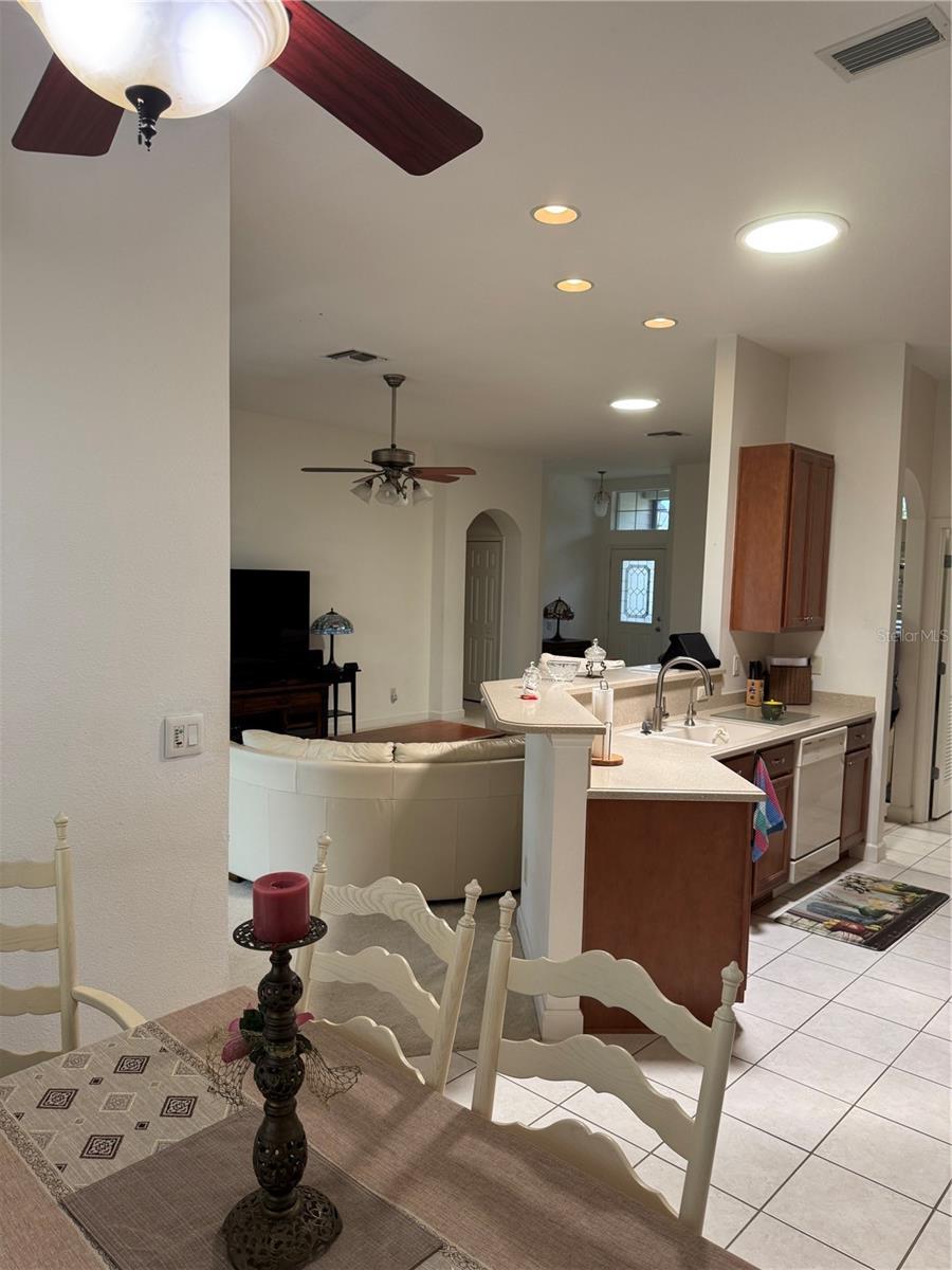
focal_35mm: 24
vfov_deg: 71.6
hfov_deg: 56.8
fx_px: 880
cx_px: 476
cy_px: 635
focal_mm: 6.76
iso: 200
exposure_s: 1/60
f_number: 1.78
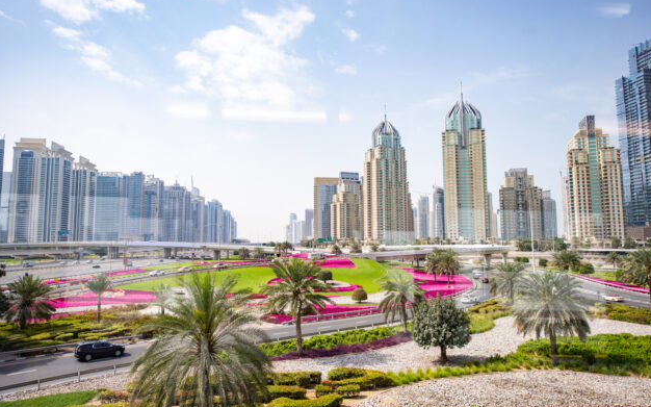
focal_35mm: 25
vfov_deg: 49.3
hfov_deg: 72.6
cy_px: 199
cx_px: 330
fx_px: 443
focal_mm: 24
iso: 320
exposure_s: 1/500
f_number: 4
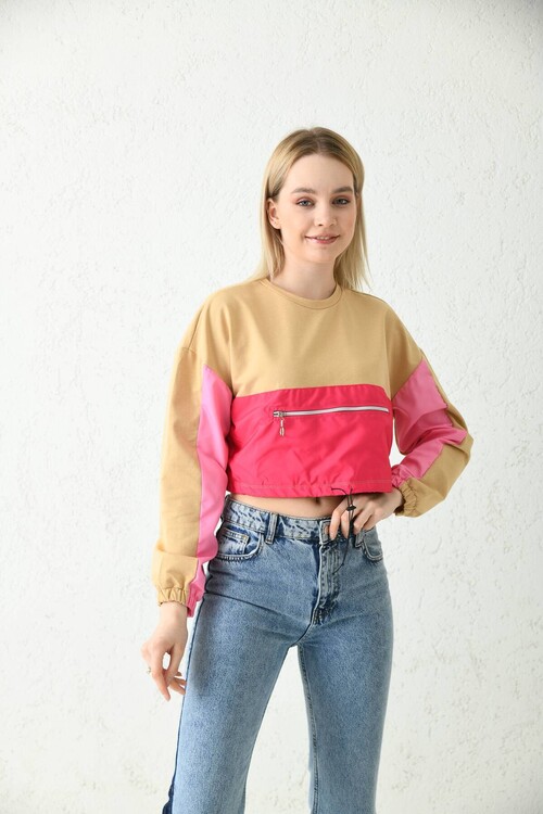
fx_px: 1357
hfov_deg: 22.6
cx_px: 272
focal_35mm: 60
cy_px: 407
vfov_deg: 33.4
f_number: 5.6
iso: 100
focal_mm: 60
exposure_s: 1/160
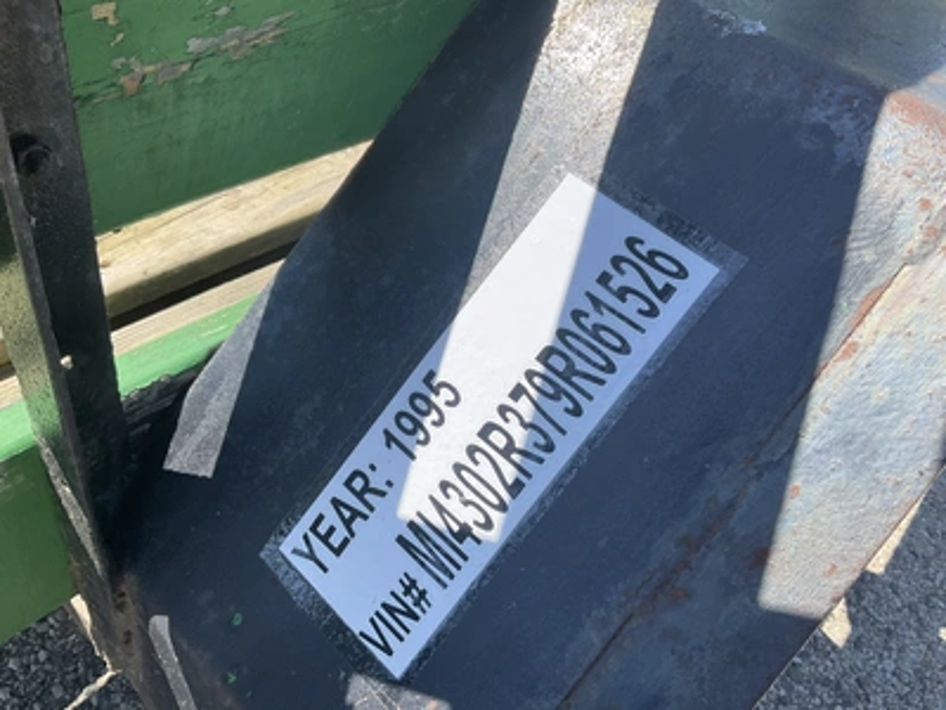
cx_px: 473
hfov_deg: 61.7
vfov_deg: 48.2
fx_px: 793
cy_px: 355
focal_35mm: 29
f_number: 1.8
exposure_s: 1/804
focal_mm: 3
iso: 25
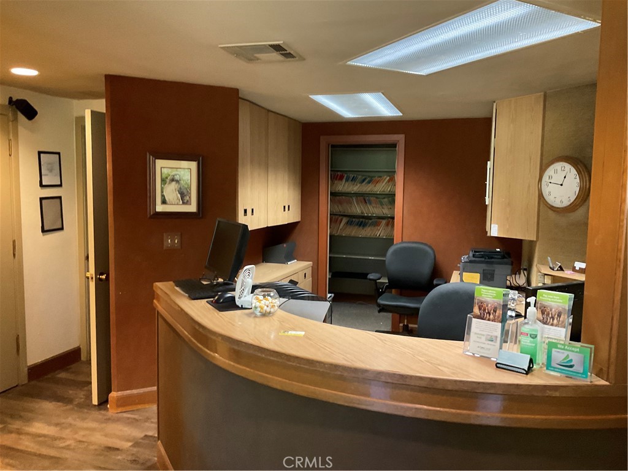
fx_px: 526
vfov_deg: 48.2
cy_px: 236
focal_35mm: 29
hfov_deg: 61.7
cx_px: 314
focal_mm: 3
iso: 320
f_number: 1.8
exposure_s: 1/33
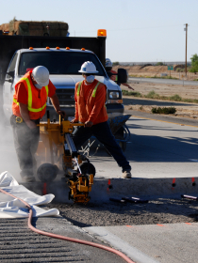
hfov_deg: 9.7
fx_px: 1167
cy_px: 132
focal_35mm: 153
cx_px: 153
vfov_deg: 12.9
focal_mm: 70
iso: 125
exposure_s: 1/640
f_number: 6.3
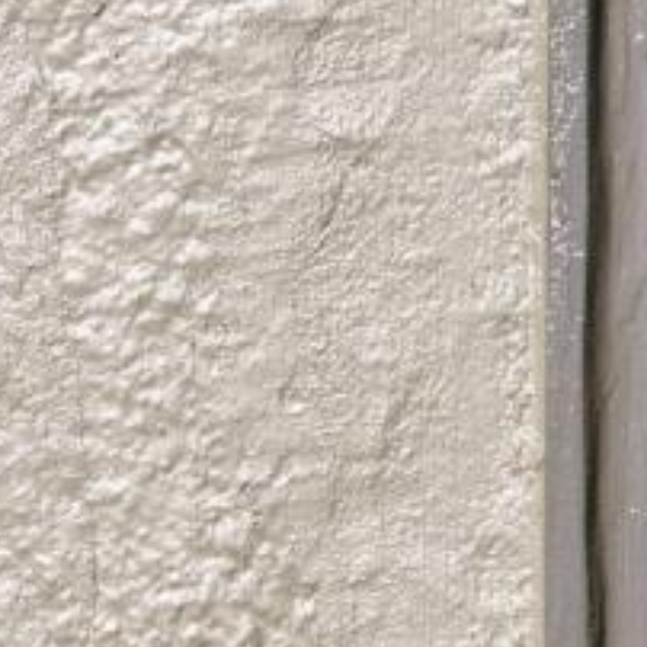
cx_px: -897
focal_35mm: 1066
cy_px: 641
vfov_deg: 1.6
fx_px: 22542
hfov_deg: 1.6
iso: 500
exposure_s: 1/800
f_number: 5.6
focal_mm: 169
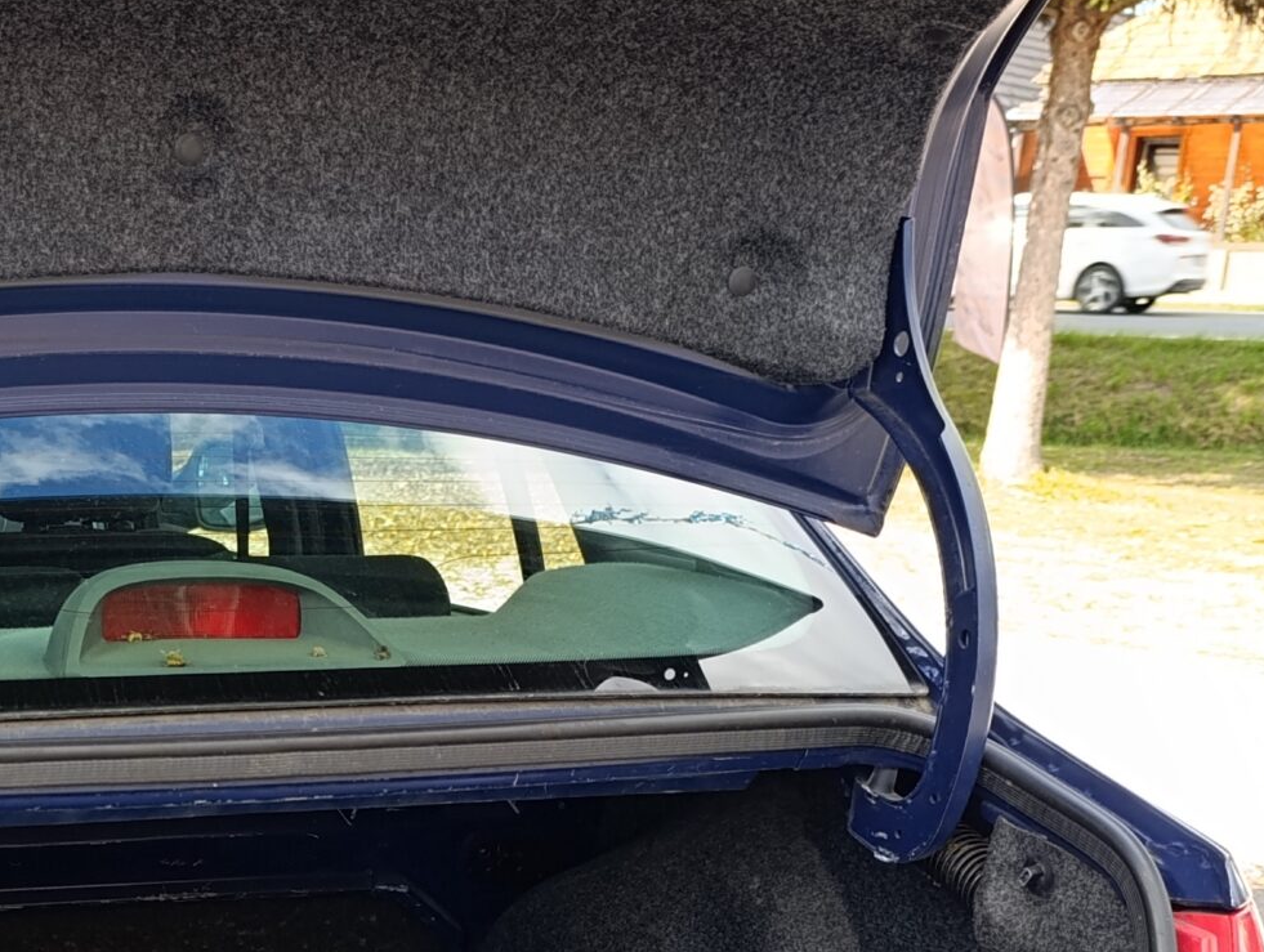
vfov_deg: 22.5
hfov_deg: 30.8
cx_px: 142
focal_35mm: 60
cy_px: 1144
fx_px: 2194
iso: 80
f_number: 1.6
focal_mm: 6.14
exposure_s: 1/100
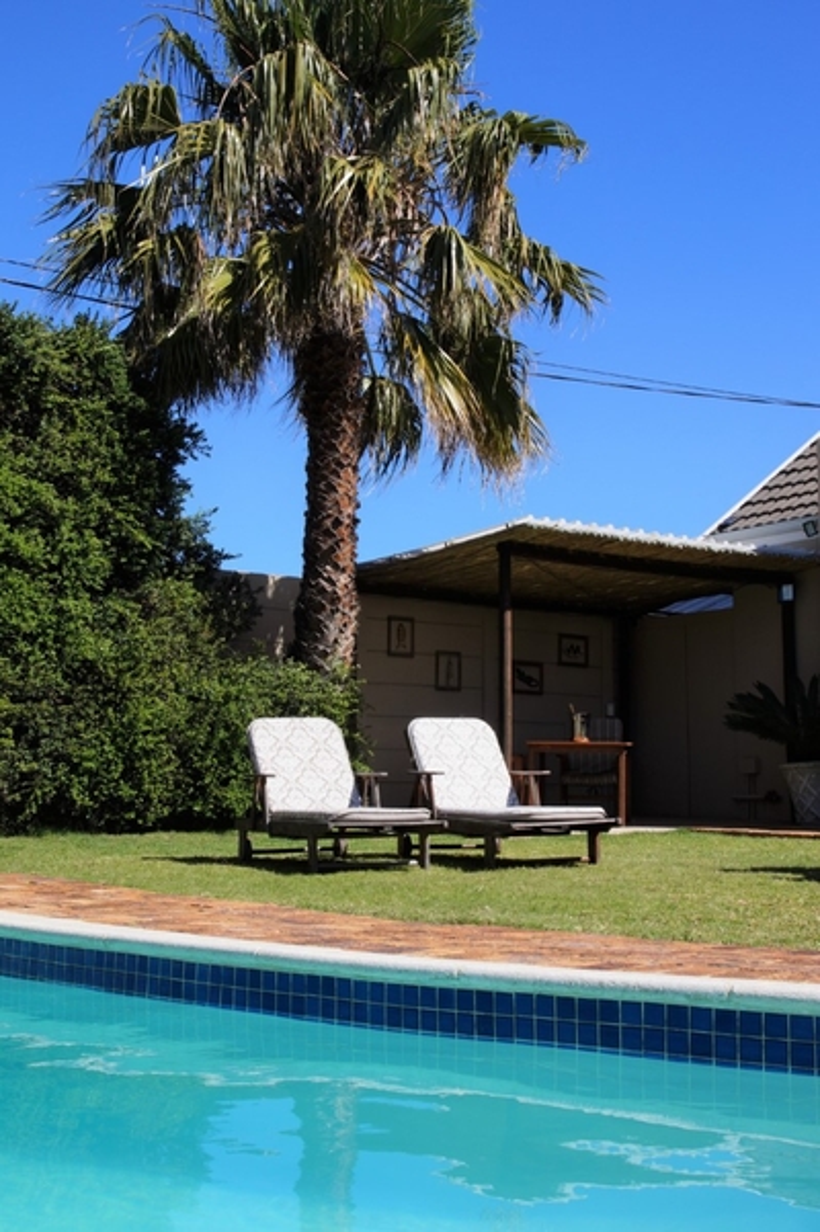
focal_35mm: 42
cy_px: 616
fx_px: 1437
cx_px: 410
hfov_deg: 31.9
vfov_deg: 46.4
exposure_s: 1/160
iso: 100
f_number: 10
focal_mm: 28
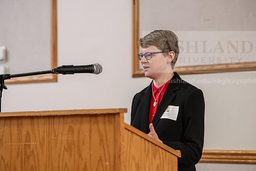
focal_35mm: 118
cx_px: 128
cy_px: 91
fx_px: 839
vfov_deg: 11.6
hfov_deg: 17.3
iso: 2000
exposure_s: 1/200
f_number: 3.2
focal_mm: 105
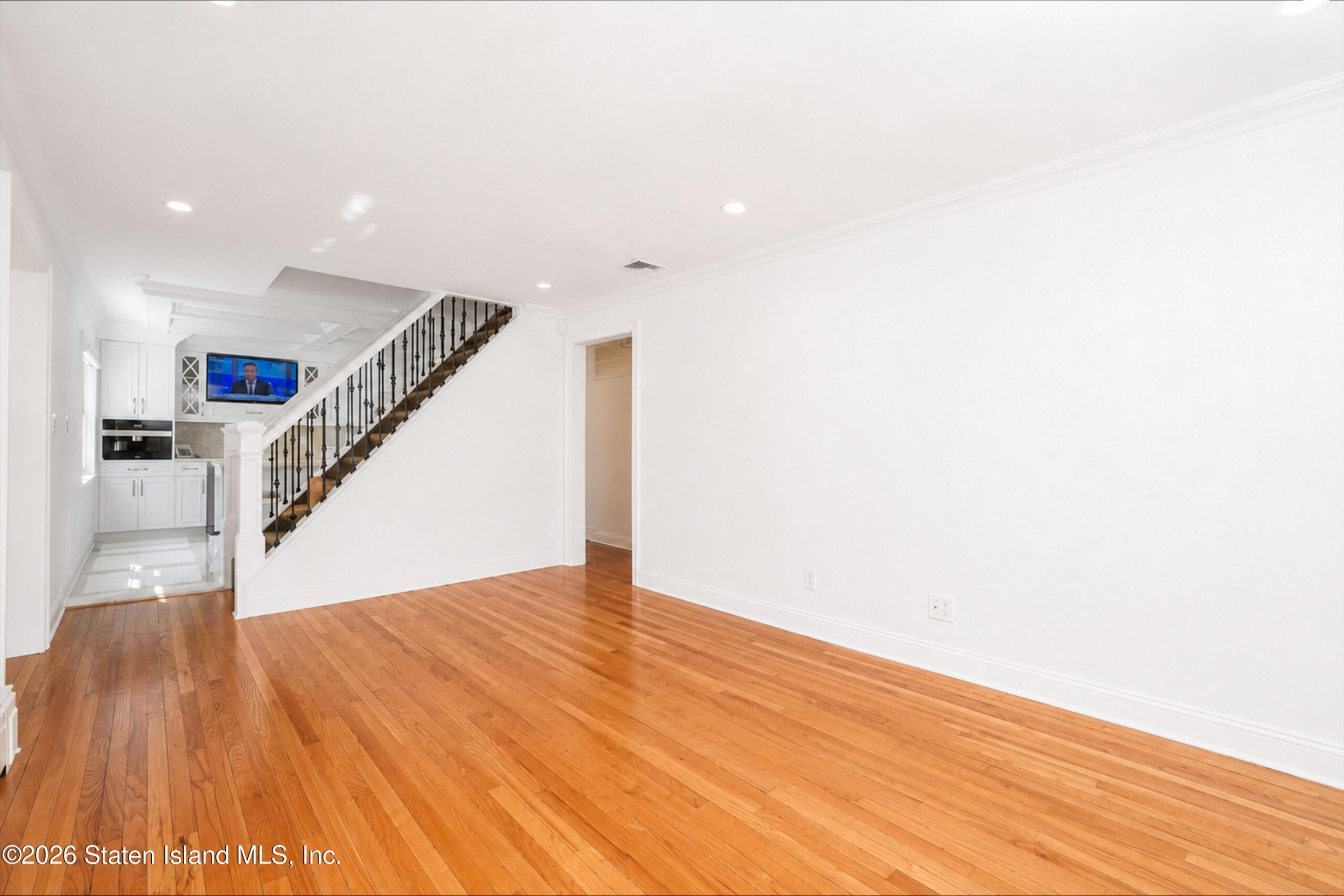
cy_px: 448
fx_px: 597
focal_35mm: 16
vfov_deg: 73.8
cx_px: 672
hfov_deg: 96.7
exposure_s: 1/60
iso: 64
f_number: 5.6
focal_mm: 16
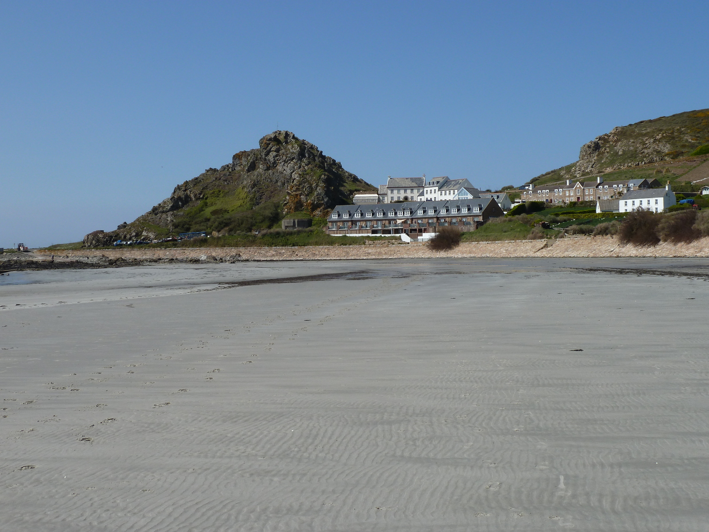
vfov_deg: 30.3
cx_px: 354
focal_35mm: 48
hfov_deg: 39.7
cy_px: 266
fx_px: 983
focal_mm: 7.9
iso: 80
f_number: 5.6
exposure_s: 1/500
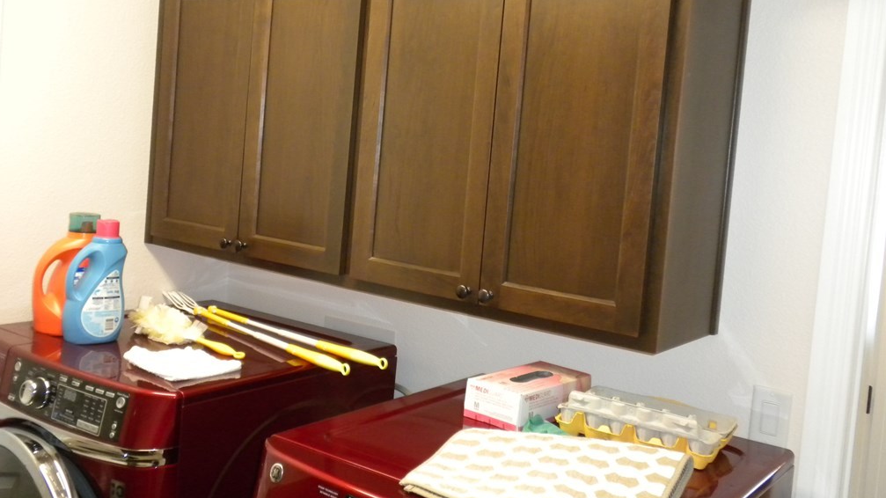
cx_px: 436
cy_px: 195
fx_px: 963
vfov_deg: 28.9
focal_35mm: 41
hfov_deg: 49.4
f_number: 3.5
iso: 400
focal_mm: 6.6
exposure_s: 1/30
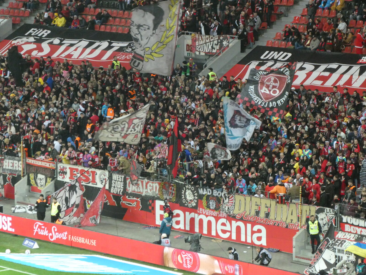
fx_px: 1692
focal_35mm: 160
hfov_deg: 12.3
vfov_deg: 9.3
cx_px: 183
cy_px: 138
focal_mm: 28.7
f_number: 5.5
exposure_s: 1/80
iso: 1000
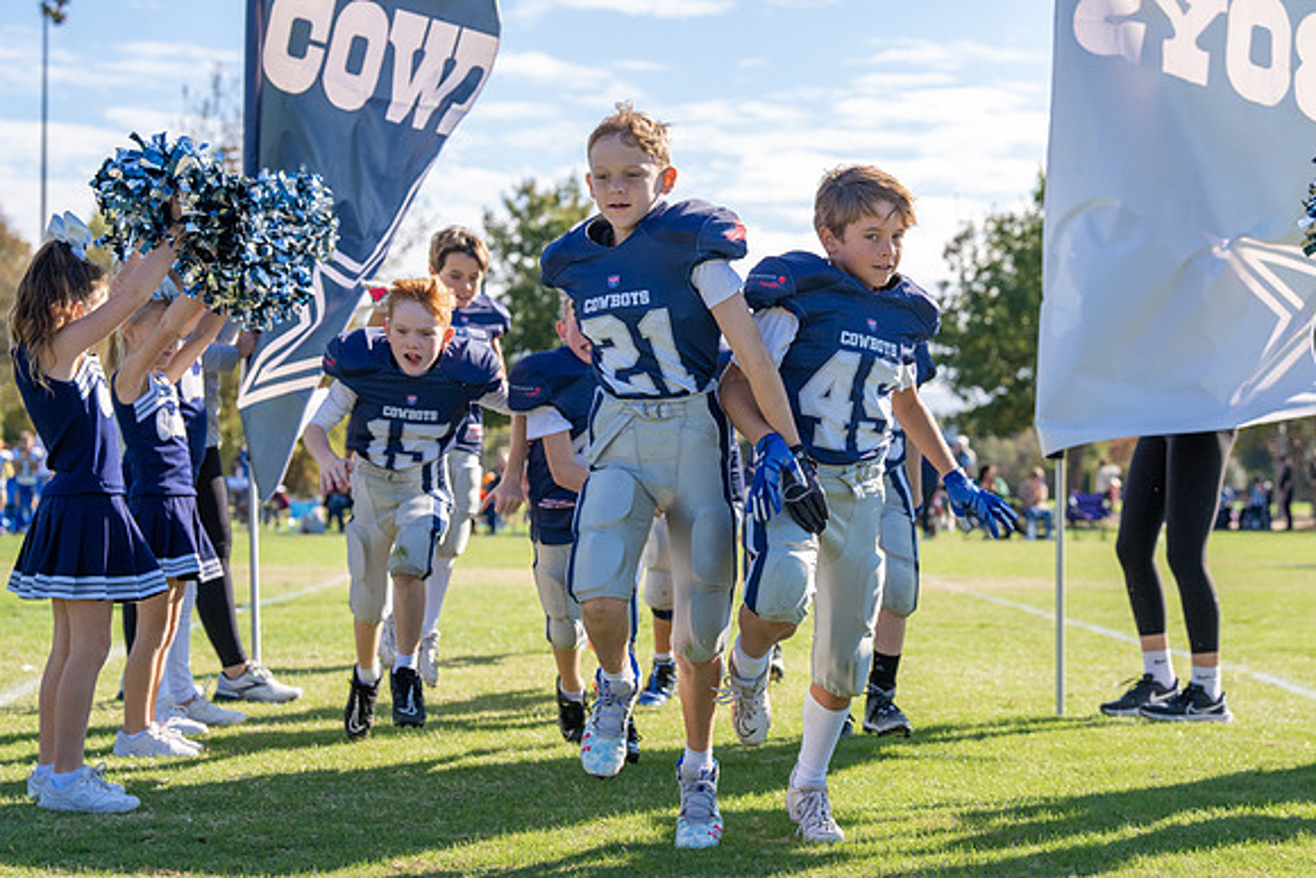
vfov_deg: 19.5
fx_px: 2559
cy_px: 439
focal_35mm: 70
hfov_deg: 28.8
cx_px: 658
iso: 400
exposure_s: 1/2000
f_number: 4.5
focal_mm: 70
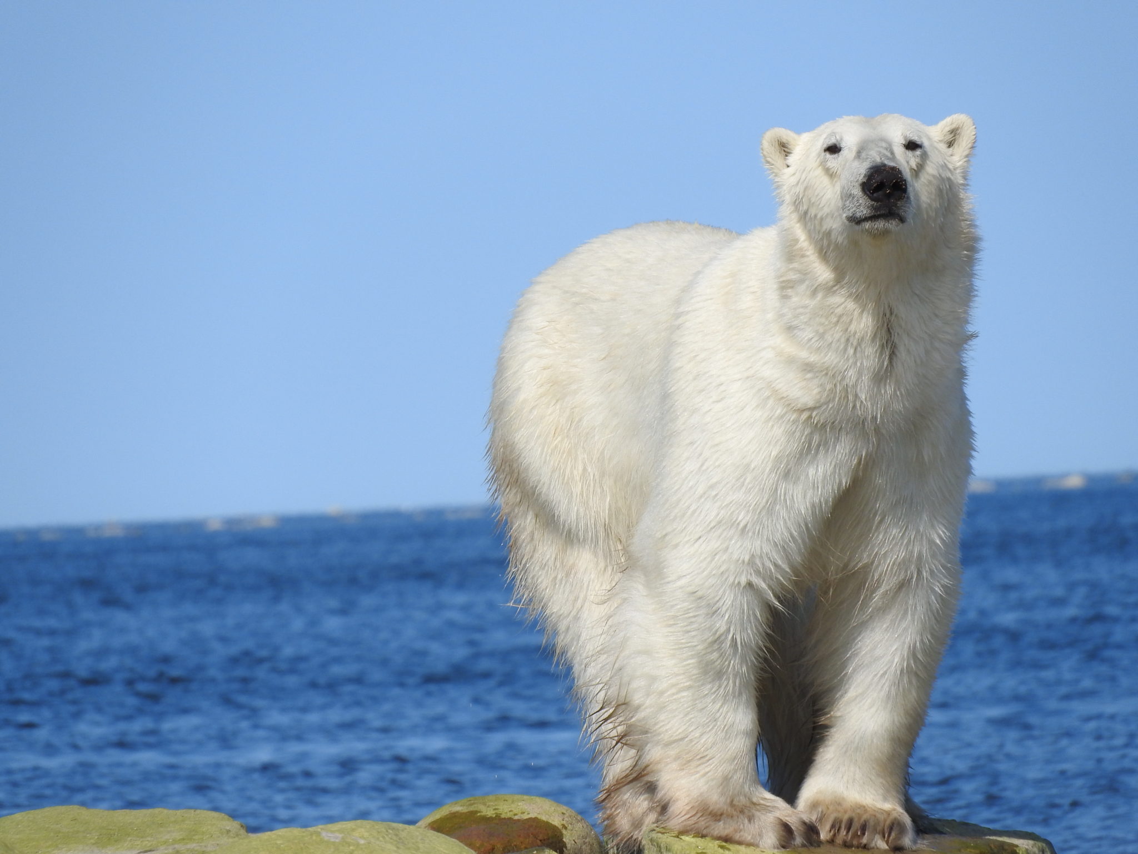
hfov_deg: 2.5
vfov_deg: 1.9
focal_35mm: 800
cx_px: 569
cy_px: 427
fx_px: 26300
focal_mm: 143.3
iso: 100
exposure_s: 1/1000
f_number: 5.6
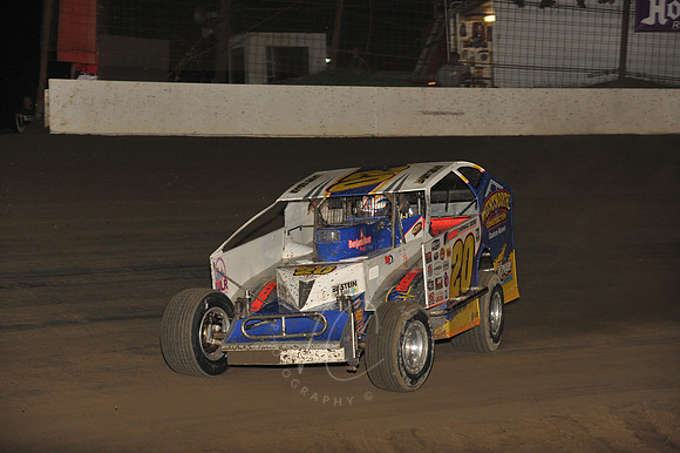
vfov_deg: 11.0
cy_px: 226
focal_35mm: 125
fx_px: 2360
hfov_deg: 16.4
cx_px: 340
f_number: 6.3
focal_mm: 125
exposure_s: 1/320
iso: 1250
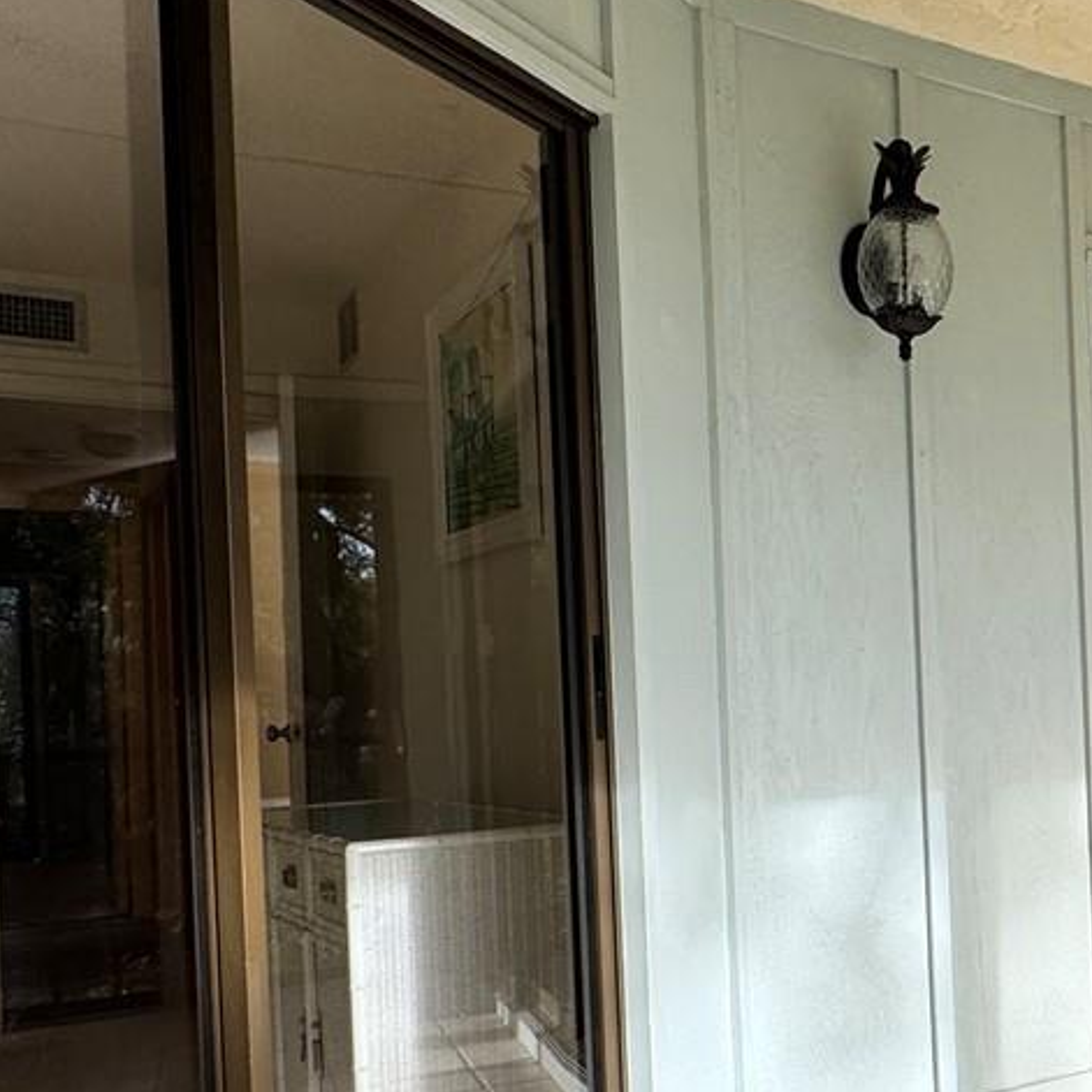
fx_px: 1499
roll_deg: +2.0
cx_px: 1403
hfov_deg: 31.4
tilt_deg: -0.1
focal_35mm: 42
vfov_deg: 39.8
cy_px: 672
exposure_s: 1/119
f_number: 2.2
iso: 40
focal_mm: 2.22
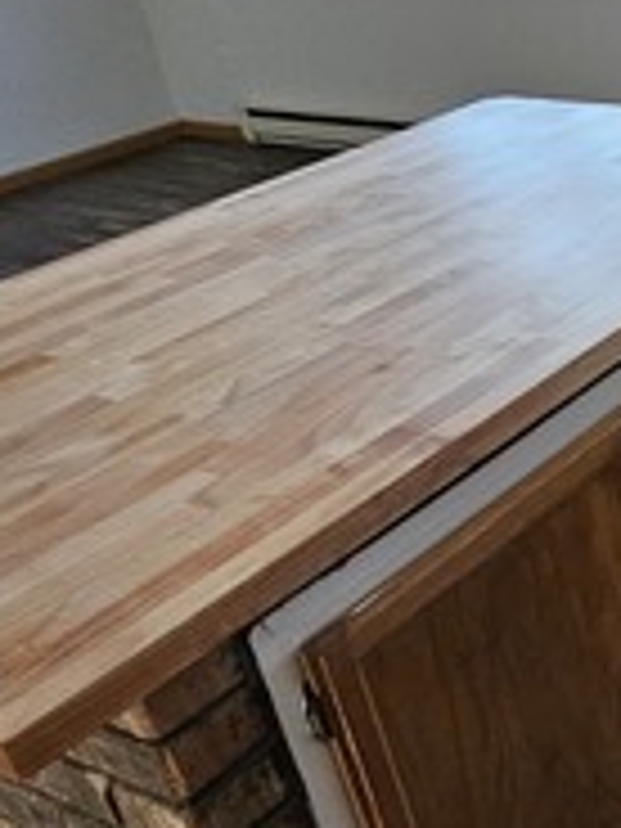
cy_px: 358
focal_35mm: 47
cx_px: 896
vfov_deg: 40.4
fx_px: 1124
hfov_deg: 24.8
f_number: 2.2
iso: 400
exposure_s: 1/30
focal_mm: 2.2
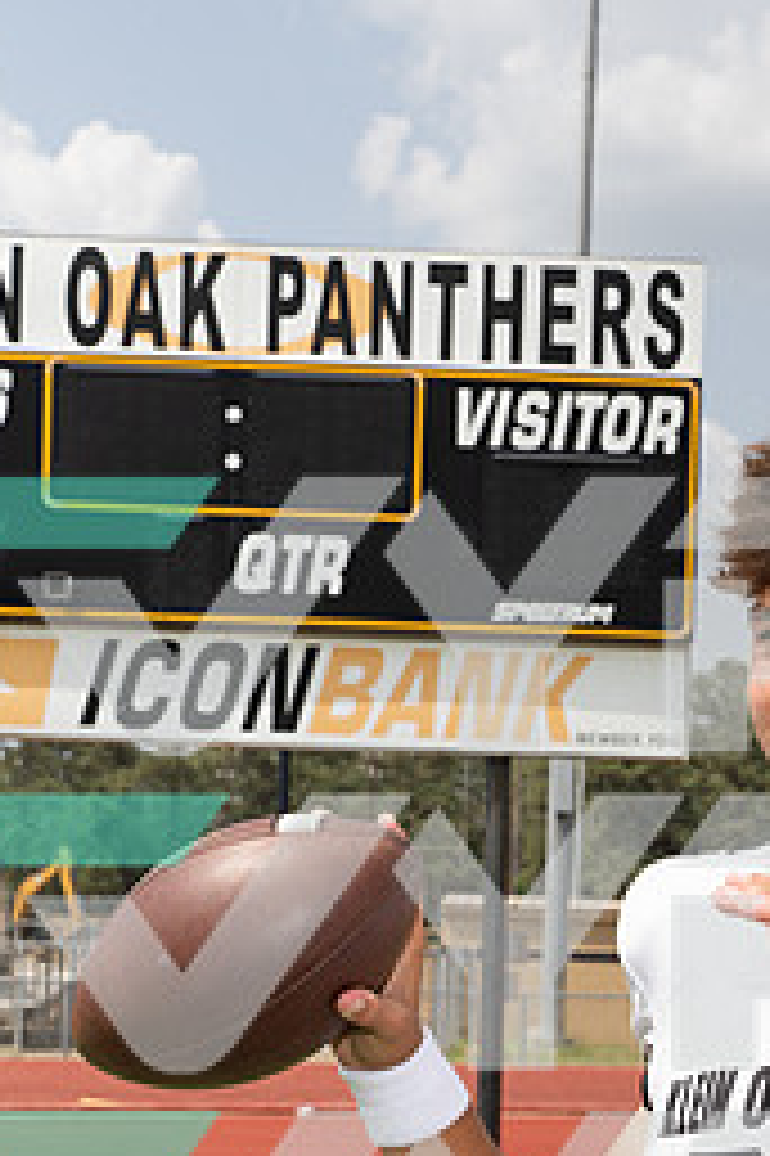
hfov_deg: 13.9
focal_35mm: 98
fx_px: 3148
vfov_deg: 20.6
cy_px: 936
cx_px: 621
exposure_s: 1/250
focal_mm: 56
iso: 160
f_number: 11
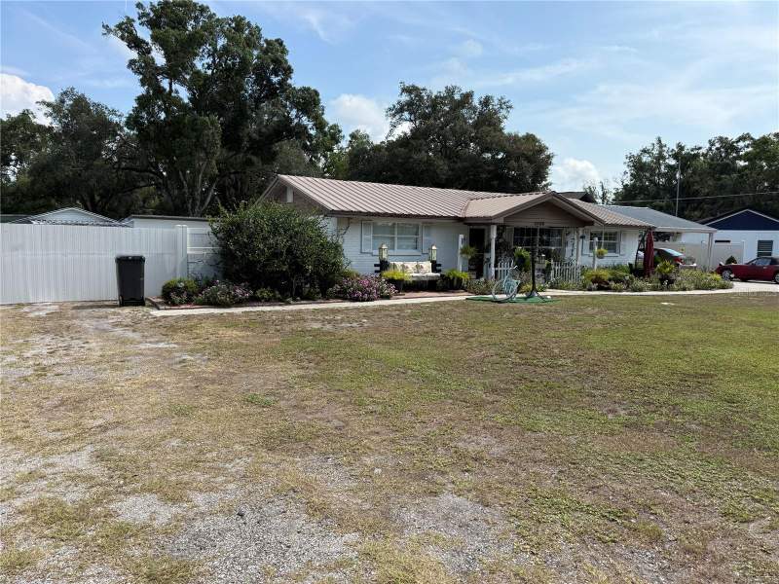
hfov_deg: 71.6
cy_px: 292
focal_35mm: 24
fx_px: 540
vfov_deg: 56.8
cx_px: 390
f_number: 1.78
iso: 100
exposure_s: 1/3759
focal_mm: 6.76
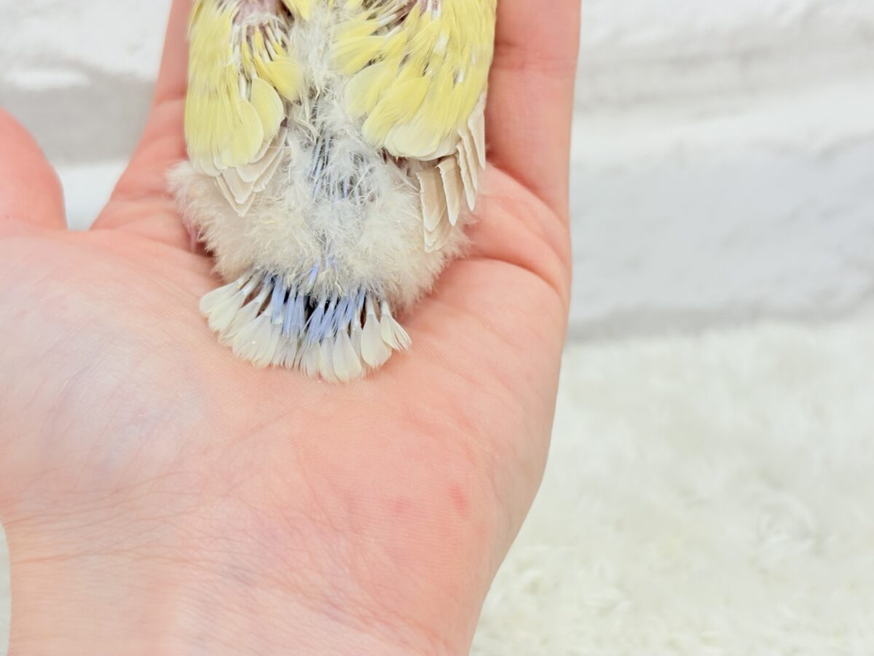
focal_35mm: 52
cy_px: 328
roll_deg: +2.5
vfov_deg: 28.0
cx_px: 437
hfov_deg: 36.8
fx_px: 1313
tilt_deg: -28.6
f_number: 1.6
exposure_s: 1/100
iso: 80
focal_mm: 5.96
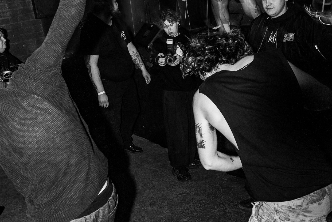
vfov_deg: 37.8
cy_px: 117
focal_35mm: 35
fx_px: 323
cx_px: 129
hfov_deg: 53.9
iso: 500
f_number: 4.5
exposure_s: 1/15
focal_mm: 17
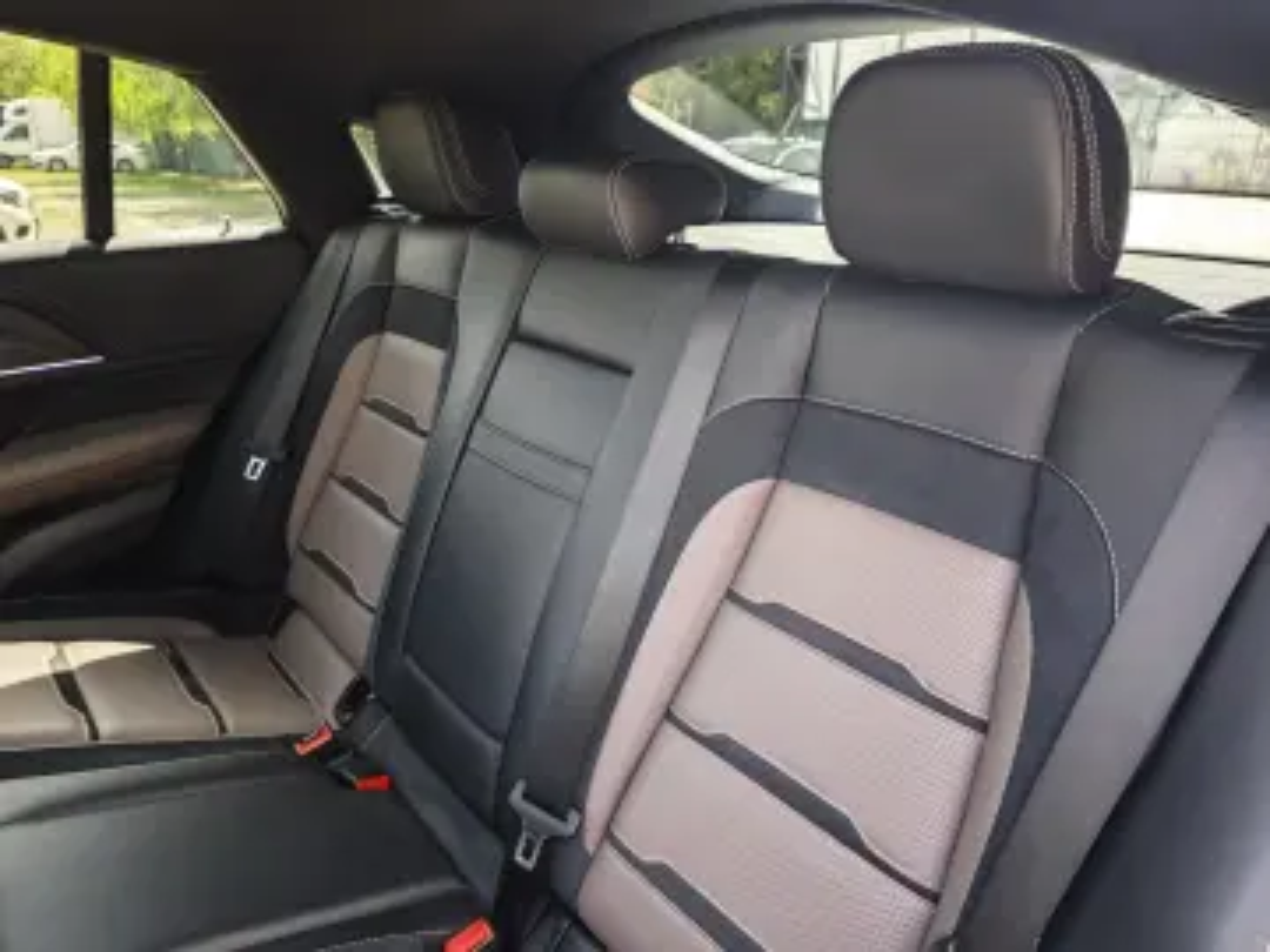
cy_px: 476
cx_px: 635
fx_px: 844
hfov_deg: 73.9
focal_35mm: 23
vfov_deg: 58.9
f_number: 1.6
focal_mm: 6.55
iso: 400
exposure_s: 1/101
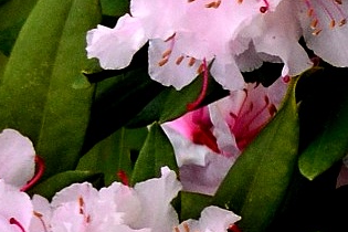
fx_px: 13793
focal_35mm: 1427
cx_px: 354
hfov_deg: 1.4
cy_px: -131
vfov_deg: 1.0
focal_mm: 300
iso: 400
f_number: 8
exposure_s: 1/500
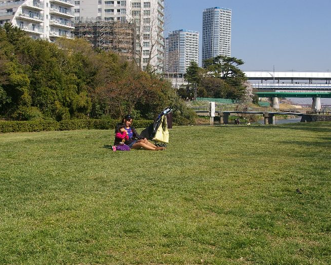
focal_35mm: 48
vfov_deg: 31.5
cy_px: 132
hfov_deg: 38.8
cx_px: 158
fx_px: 470
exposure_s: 1/350
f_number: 8
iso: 200
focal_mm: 28
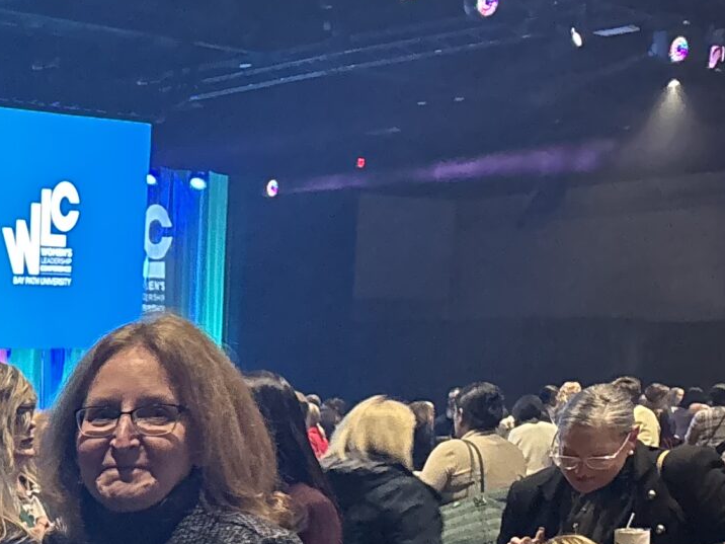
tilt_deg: -12.9
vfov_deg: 14.6
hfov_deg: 17.6
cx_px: -531
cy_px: 863
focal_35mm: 93
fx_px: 1948
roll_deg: +1.9
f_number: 1.6
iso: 500
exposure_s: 1/60
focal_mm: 5.96
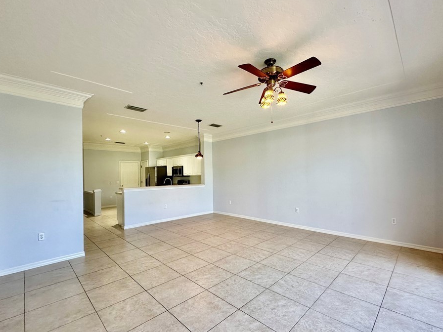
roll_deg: +1.0
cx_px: 226
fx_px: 205
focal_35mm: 16
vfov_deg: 78.0
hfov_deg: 94.5
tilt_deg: +0.5
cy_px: 174
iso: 200
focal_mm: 2.22
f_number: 2.2
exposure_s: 1/120
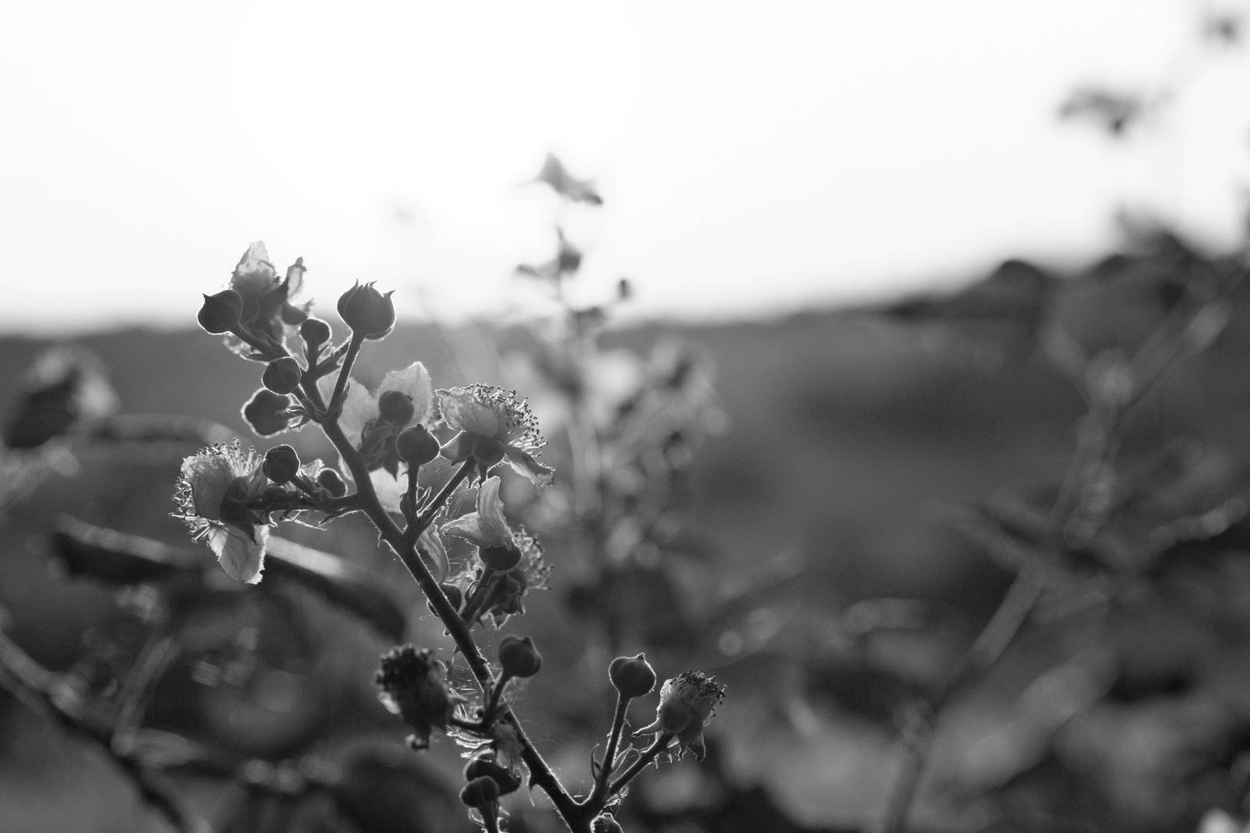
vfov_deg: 17.3
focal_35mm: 79
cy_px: 416
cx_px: 625
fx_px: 2743
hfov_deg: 25.7
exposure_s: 1/1100
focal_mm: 52.4
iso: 640
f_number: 5.6
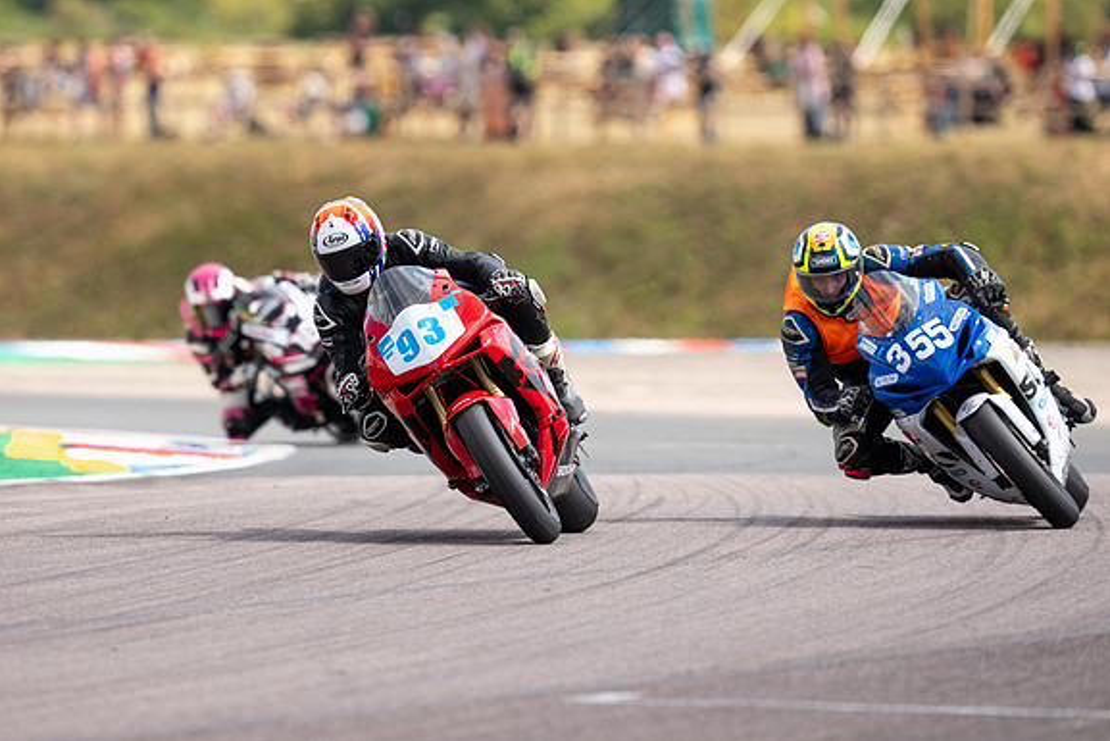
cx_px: 470
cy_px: 394
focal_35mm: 495
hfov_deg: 4.2
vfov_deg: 2.8
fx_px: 15265
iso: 64
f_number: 4
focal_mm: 400
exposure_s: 1/500
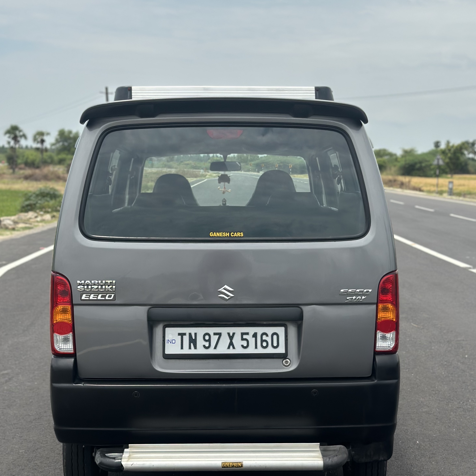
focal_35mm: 57
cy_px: 217
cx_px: 239
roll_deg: -1.1
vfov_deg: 30.0
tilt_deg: -3.6
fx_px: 887
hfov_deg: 30.0
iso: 100
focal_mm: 6.86
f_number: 1.78
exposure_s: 1/7634
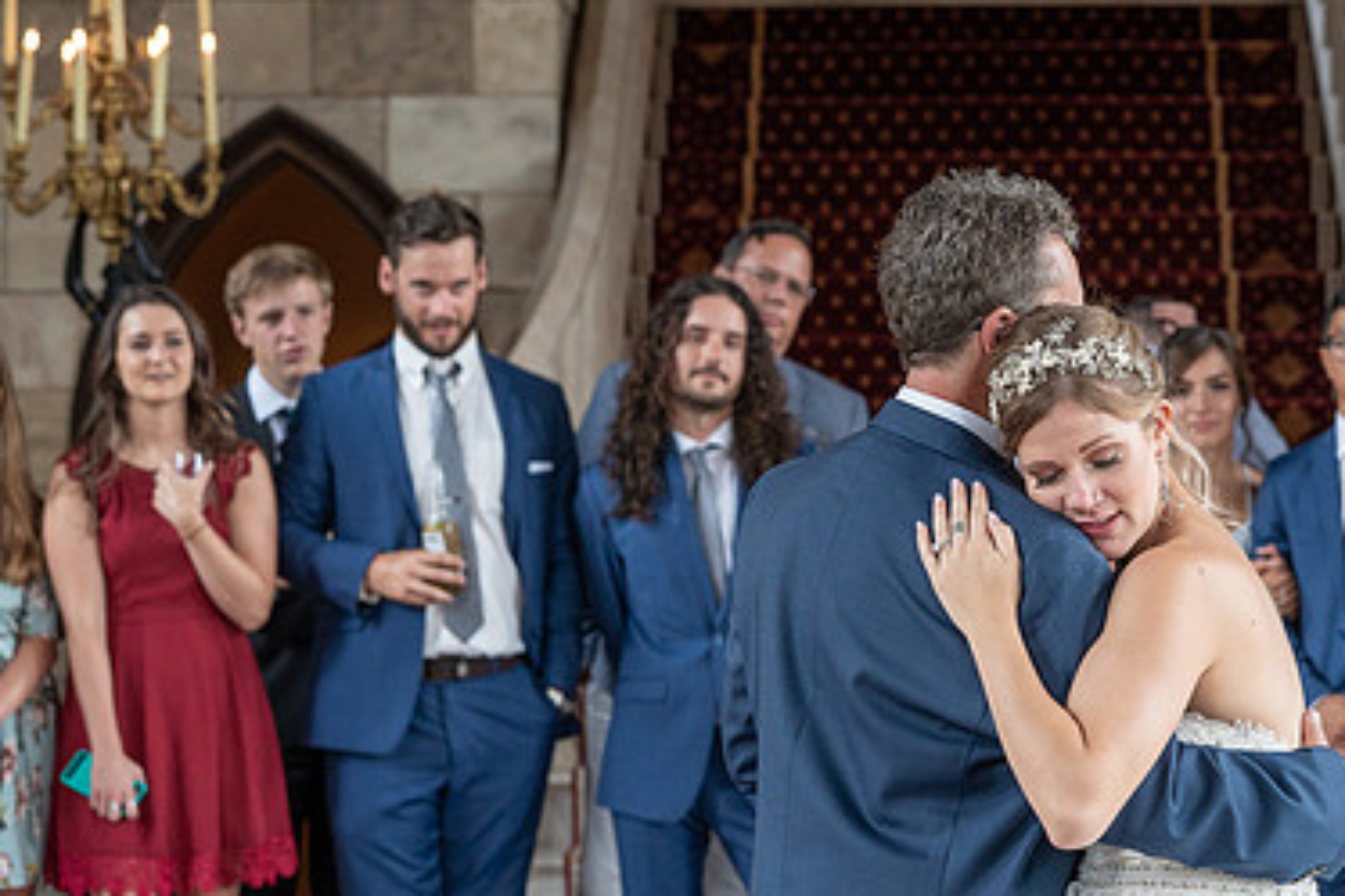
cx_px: 1005
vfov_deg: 10.1
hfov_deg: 15.0
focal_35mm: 136
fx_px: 5079
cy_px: 529
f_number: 5
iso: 1000
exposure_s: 1/250
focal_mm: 84
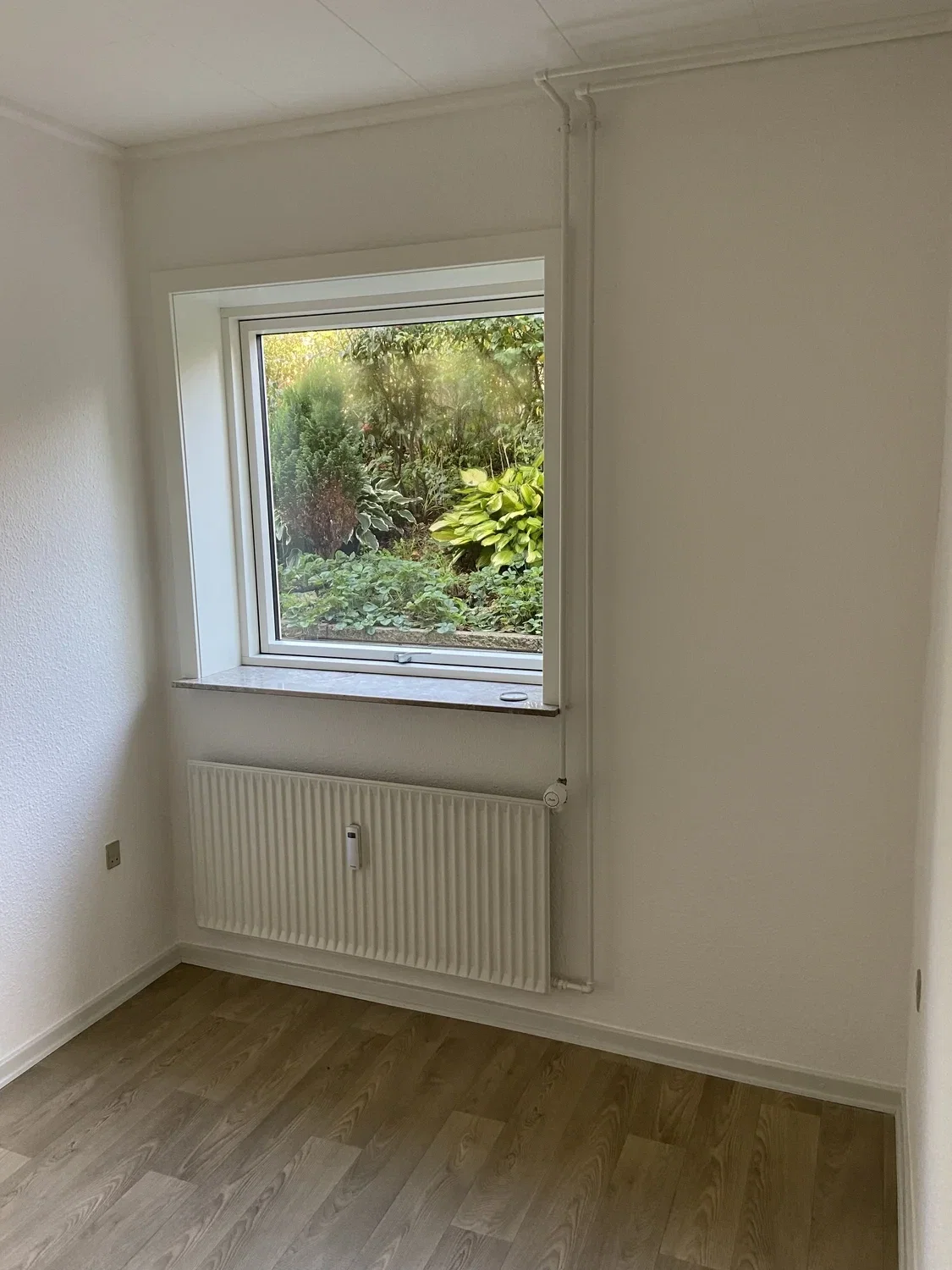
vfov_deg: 67.3
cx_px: 476
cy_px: 635
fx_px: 953
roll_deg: +1.5
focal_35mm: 26
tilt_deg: -8.5
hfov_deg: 53.1
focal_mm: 4.25
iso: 125
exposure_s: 1/60
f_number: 1.8
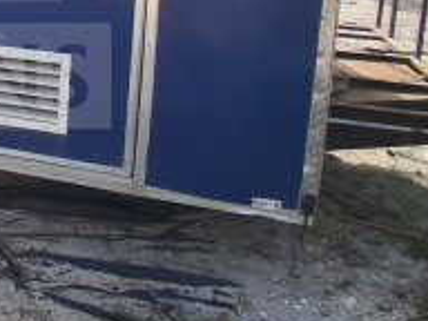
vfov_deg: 24.8
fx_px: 668
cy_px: -49
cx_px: -140
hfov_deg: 28.5
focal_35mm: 54
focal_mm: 1.4
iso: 50
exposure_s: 1/428
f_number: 2.2
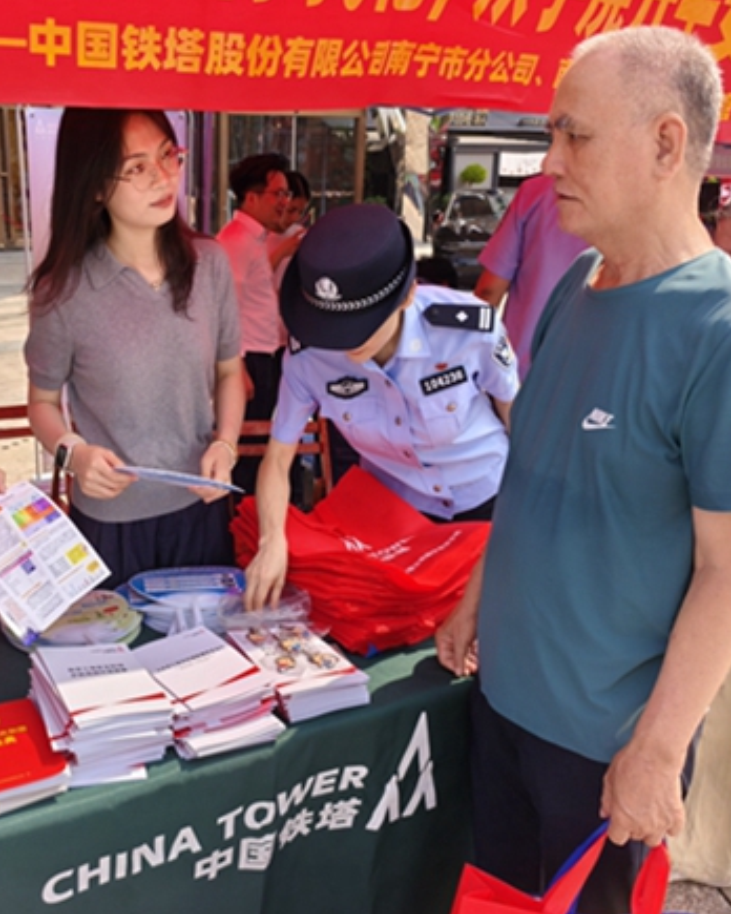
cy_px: 463
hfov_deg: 45.5
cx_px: 183
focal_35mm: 31
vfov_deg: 57.2
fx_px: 838
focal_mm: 5.6
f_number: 1.57
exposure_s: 1/2075
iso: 71
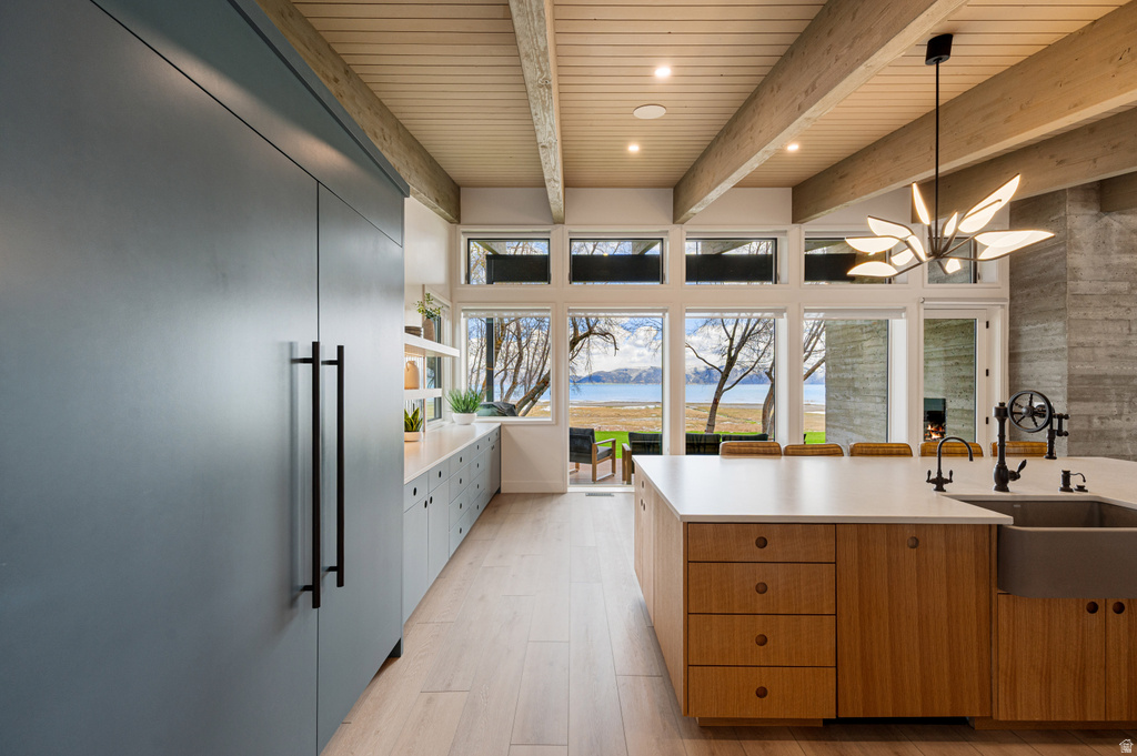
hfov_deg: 104.3
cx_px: 568
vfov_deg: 81.1
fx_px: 442
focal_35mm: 14
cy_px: 378
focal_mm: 14
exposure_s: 1/20
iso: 500
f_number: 7.1
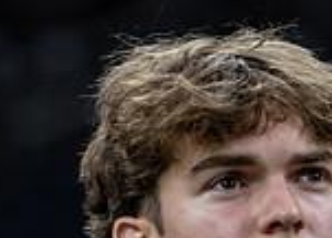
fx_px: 5943
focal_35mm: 630
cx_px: -187
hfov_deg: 3.2
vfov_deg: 2.3
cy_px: 439
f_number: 2.8
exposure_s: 1/320
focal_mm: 150
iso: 1250
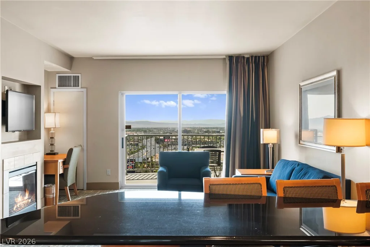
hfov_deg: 55.8
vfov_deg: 38.9
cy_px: 124
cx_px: 185
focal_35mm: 34
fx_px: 349
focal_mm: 23
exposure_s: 1/15
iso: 400
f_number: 8
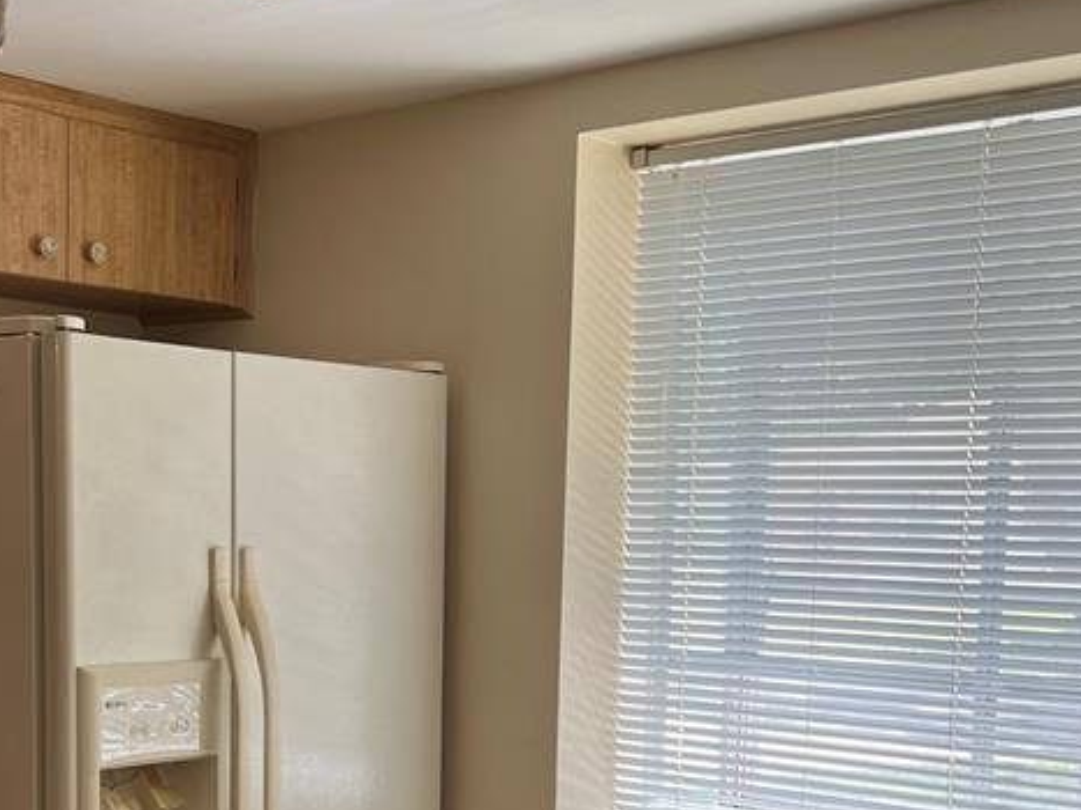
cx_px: 354
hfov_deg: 33.5
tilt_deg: -5.5
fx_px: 1780
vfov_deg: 24.9
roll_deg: -0.4
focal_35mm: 57
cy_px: 715
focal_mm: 5.7
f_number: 1.5
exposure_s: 1/120
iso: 50
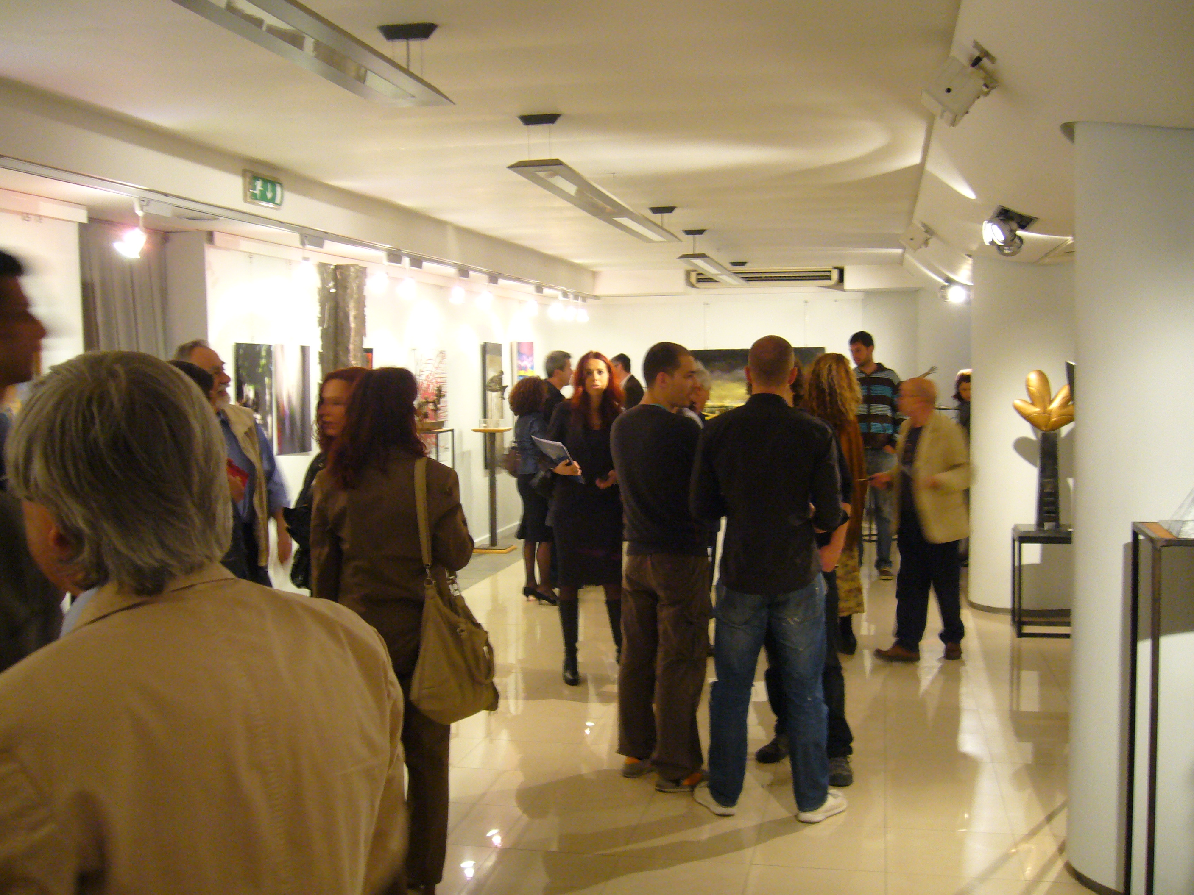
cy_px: 448
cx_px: 597
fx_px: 1380
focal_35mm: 40
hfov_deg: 46.8
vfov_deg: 36.0
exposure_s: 1/8
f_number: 3
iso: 200
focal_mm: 6.6
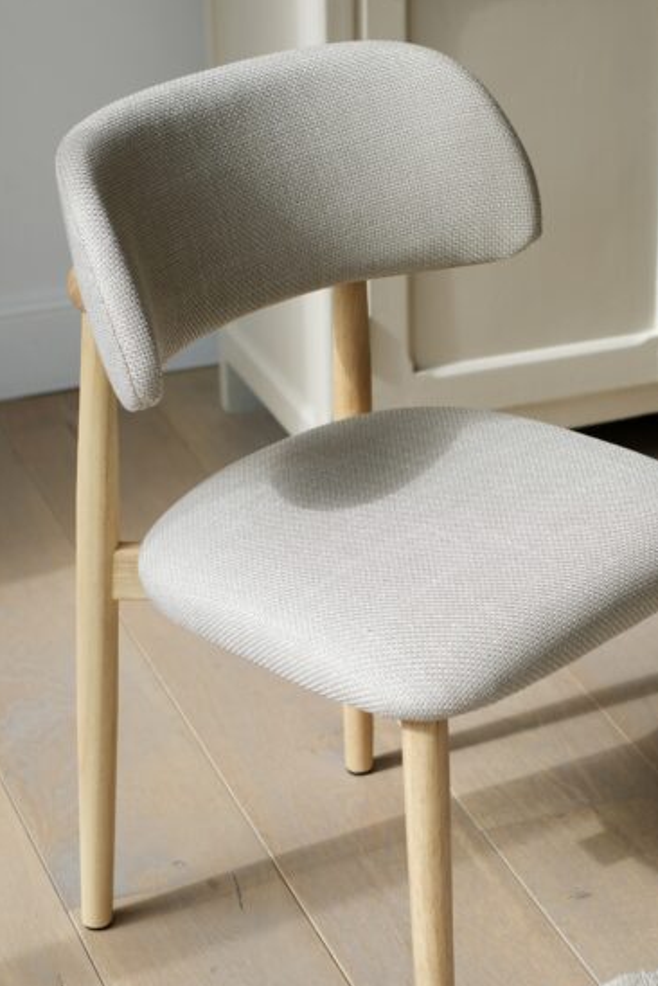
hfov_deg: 15.7
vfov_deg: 23.4
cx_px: 419
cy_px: 543
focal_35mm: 87
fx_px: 2382
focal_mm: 35
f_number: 2.8
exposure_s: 1/210
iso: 125
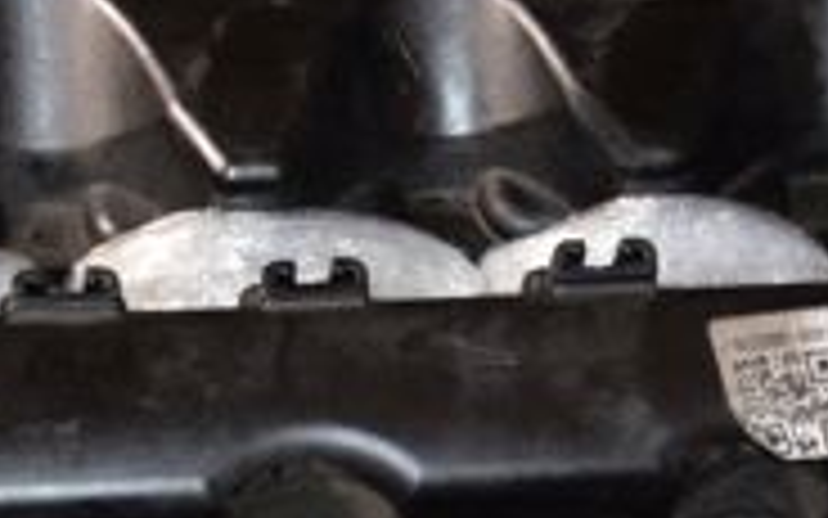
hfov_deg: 15.1
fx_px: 3114
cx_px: 378
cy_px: 405
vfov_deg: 9.5
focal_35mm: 138
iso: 800
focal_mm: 26
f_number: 5
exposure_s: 1/60
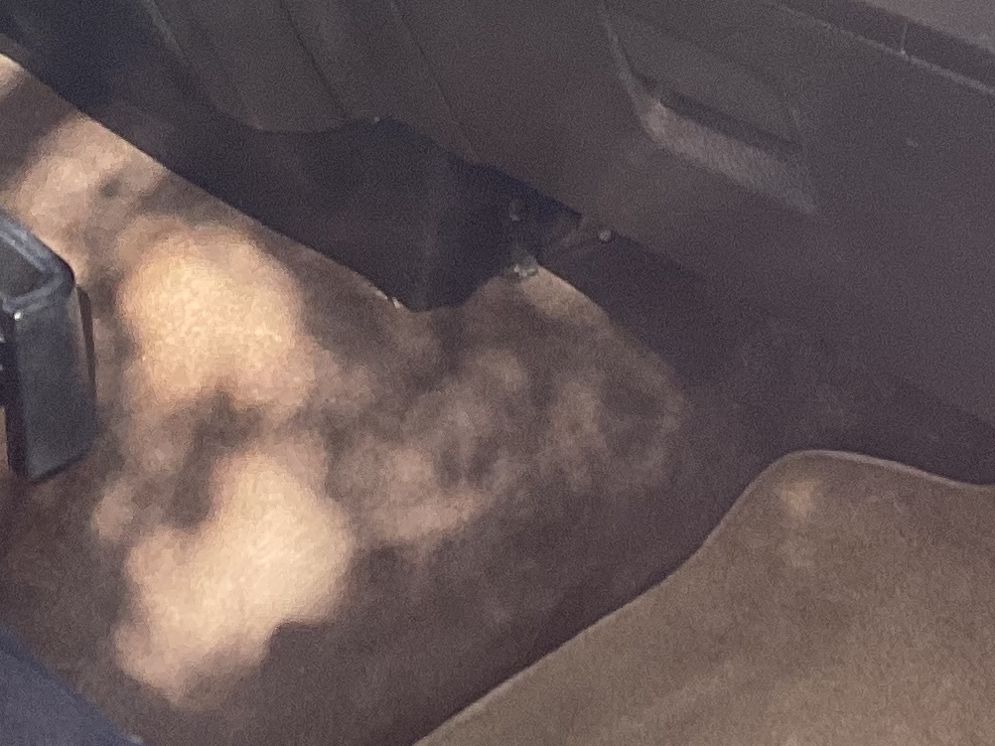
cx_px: 473
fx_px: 2902
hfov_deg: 19.5
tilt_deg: -19.6
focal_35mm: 101
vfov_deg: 14.0
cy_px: -278
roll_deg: -0.8
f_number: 2.4
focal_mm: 3.3
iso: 40
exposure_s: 1/120
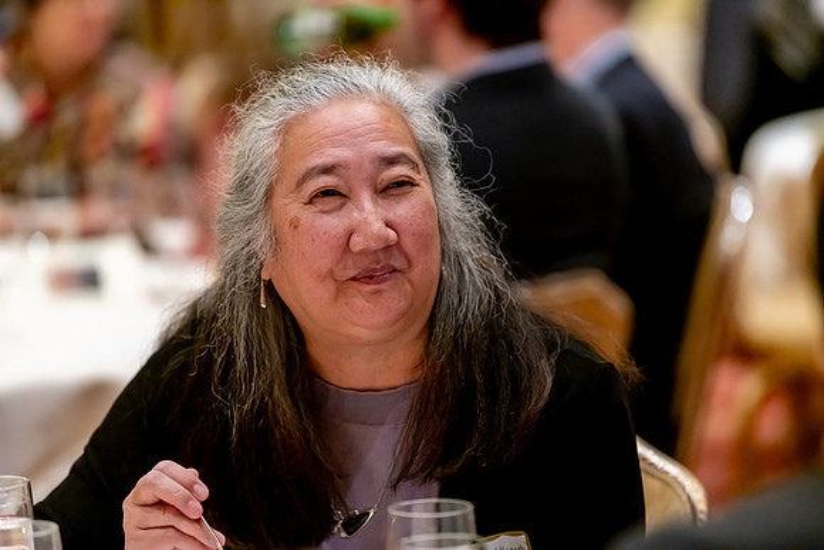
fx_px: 4579
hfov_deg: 10.3
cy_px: 275
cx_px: 412
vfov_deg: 6.9
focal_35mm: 200
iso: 5000
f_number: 2.8
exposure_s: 1/200
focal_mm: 200
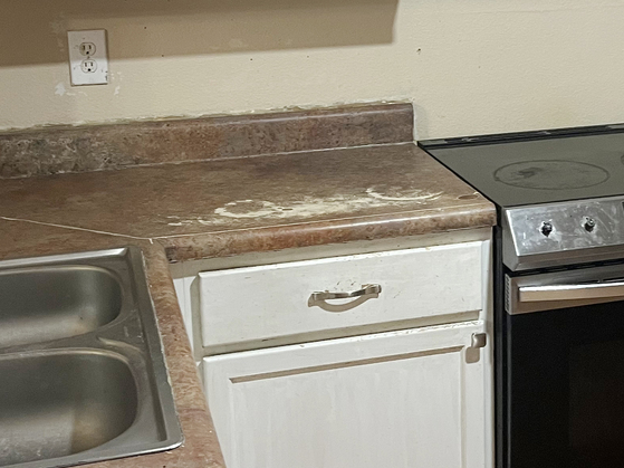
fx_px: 1208
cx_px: 477
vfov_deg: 21.7
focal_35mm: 67
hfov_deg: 28.5
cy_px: 102
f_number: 1.6
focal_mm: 5.1
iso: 250
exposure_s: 1/60
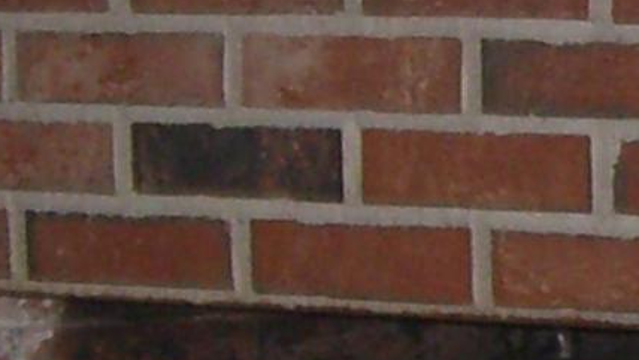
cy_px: 217
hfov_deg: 7.2
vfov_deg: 4.2
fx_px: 4915
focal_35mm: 290
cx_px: 1218
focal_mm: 6.2
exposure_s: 1/60
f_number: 2.7
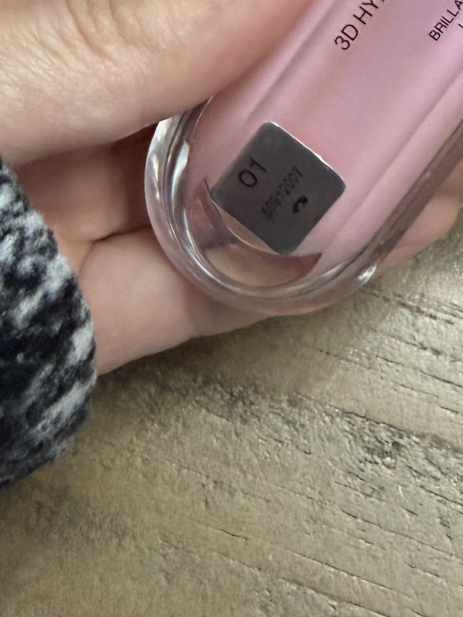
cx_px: 354
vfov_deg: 26.1
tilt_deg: -61.0
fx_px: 1230
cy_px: -56
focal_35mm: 69
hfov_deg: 21.1
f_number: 2.2
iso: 320
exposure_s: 1/60
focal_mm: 2.22
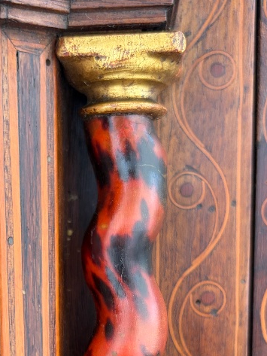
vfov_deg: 28.3
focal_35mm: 66
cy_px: 315
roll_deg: +2.9
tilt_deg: -10.3
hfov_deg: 21.9
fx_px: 678
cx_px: 47
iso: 64
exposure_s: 1/122
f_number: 1.6
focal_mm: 5.96
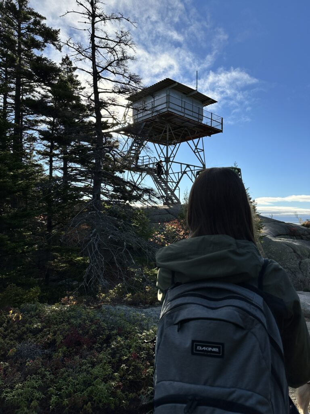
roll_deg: +0.0
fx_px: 287
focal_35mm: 24
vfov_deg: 71.6
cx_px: 155
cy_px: 207
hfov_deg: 56.8
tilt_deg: +2.0
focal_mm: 6.86
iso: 80
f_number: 1.78
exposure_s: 1/5848
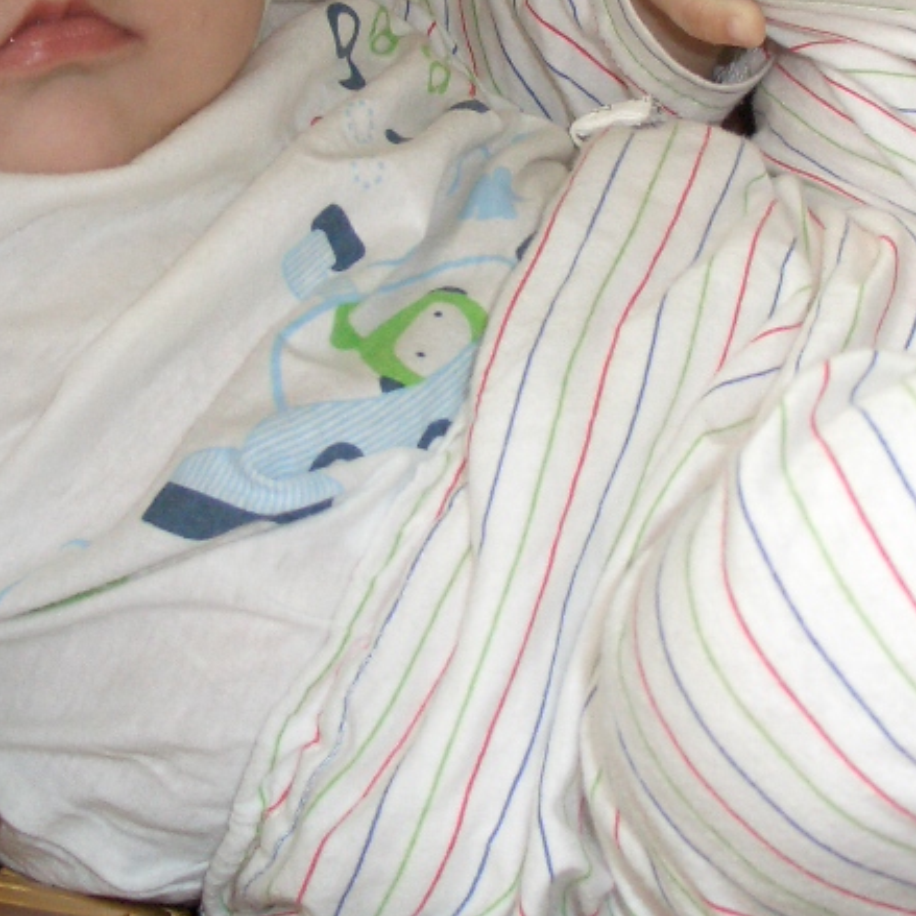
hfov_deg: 20.4
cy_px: 86
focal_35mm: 85
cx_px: 449
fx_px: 2545
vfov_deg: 20.0
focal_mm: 7.1
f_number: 2.8
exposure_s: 1/60
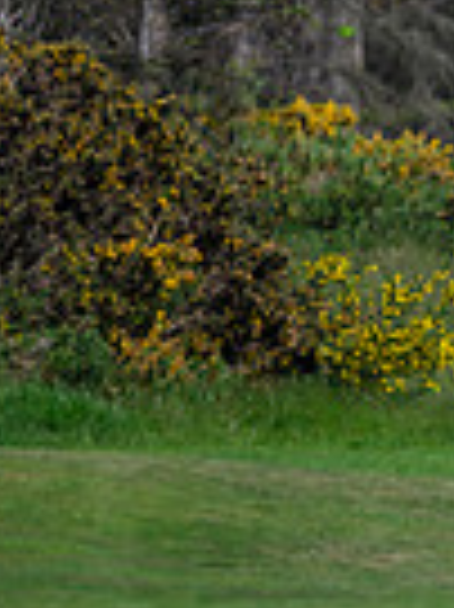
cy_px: 489
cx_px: 1128
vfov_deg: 0.9
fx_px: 40564
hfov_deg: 0.6
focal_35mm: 2316
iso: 500
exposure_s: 1/4000
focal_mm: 560
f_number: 4.5
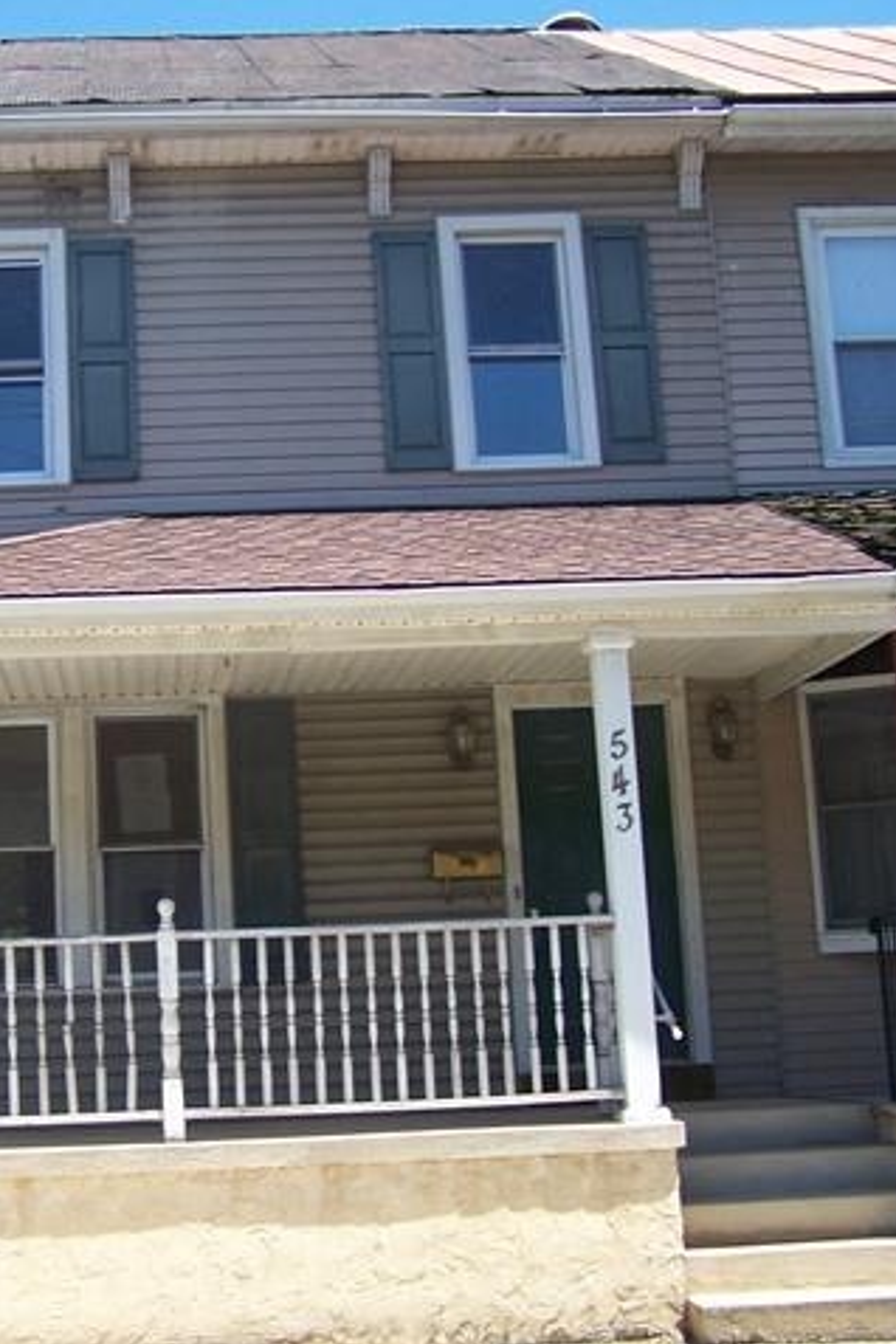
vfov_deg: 37.5
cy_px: 671
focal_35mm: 53
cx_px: 220
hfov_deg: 25.2
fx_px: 1979
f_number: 2.8
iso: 80
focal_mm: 6.3
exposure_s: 1/640
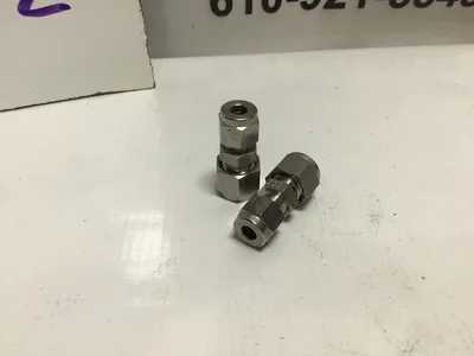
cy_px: 178
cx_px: 237
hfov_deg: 58.4
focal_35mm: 31
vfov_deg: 45.4
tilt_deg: -41.0
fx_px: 424
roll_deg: +0.6
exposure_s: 1/218
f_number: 2.4
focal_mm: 3.3
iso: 25
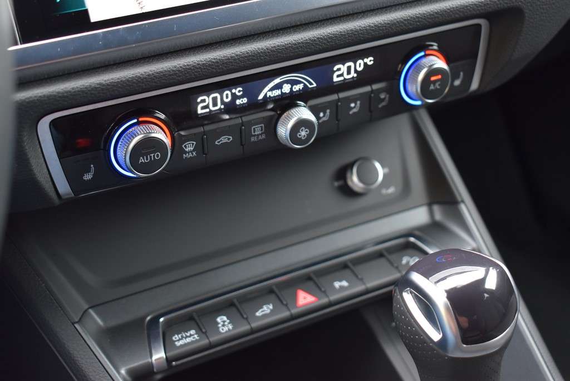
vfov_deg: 22.7
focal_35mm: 60
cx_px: 285
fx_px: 950
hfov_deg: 33.4
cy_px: 190
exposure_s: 1/60
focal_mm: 40
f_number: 4.8
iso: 800
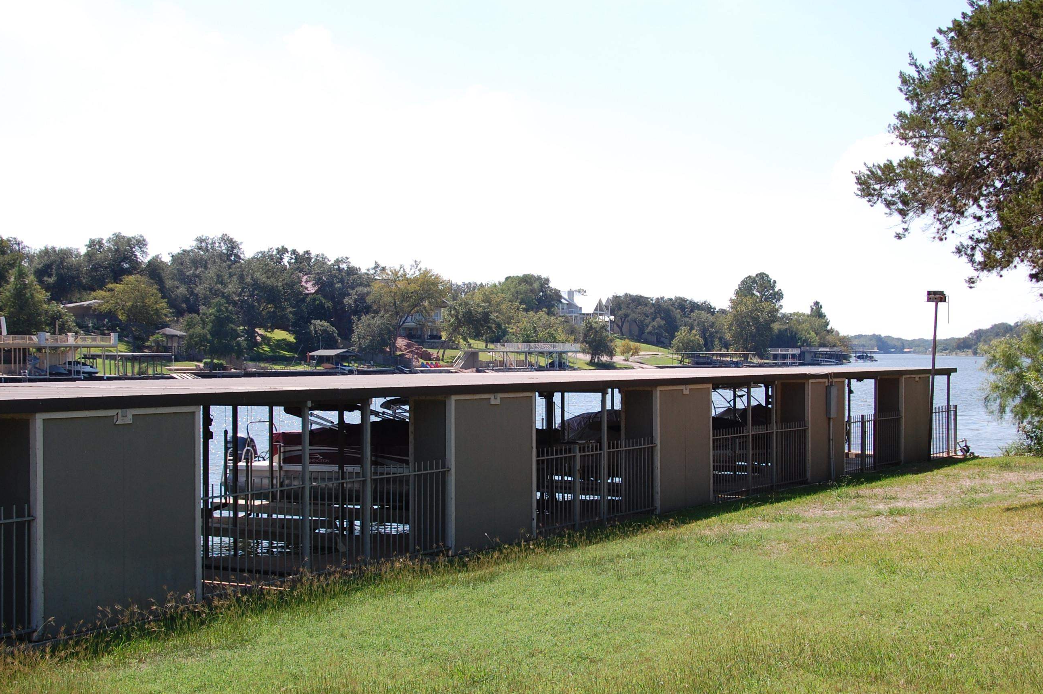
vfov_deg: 26.6
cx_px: 521
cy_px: 389
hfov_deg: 39.2
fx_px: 1464
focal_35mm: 51
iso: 200
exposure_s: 1/320
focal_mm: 29
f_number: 9
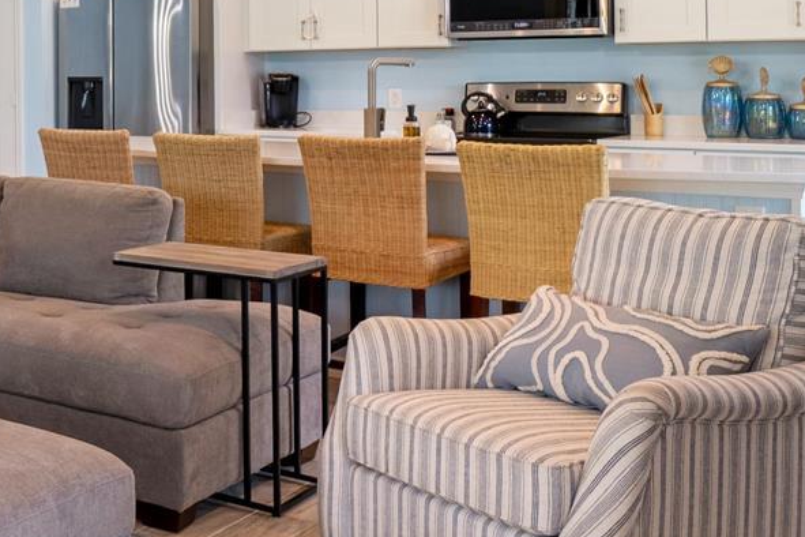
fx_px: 1163
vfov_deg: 25.5
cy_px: 104
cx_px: -187
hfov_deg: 31.3
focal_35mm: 52
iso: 100
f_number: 6.3
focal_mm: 10
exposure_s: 1/40
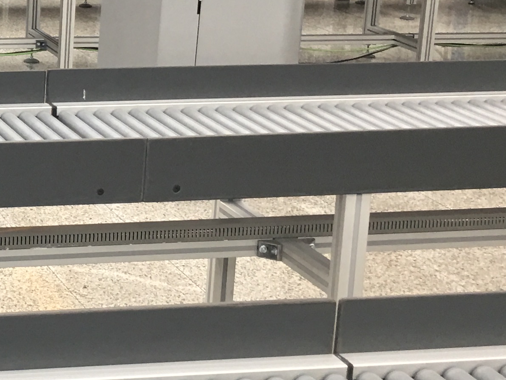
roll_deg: -2.2
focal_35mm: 98
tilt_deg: -10.9
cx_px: -190
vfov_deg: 15.0
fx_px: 1433
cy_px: 54
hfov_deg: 18.4
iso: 32
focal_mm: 4.15
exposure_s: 1/17
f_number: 2.2
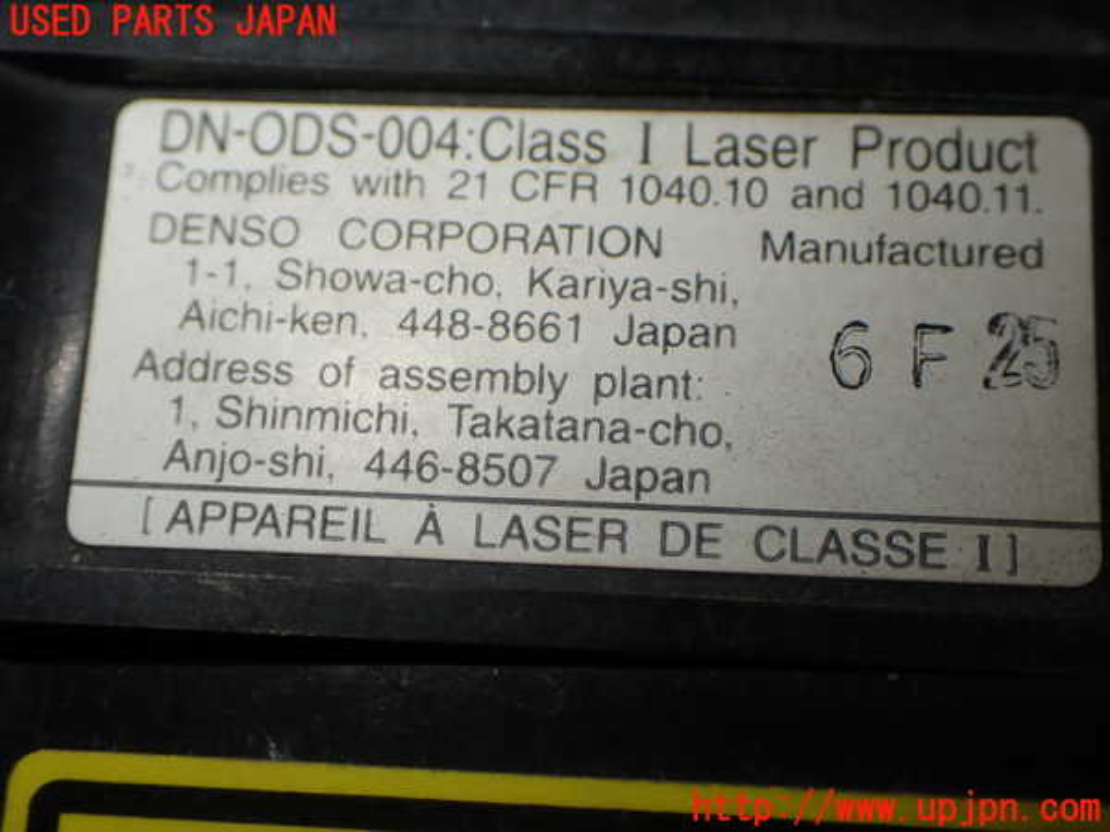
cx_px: 555
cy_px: 416
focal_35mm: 44
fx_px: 1411
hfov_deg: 42.9
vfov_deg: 32.9
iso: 125
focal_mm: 7.84
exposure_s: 1/160
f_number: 2.9
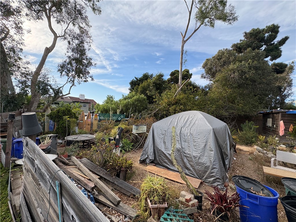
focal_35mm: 14
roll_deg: -2.1
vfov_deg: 85.7
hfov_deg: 102.1
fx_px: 120
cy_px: 111
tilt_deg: +2.1
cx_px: 148
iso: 64
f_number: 2.2
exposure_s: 1/932
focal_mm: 2.22
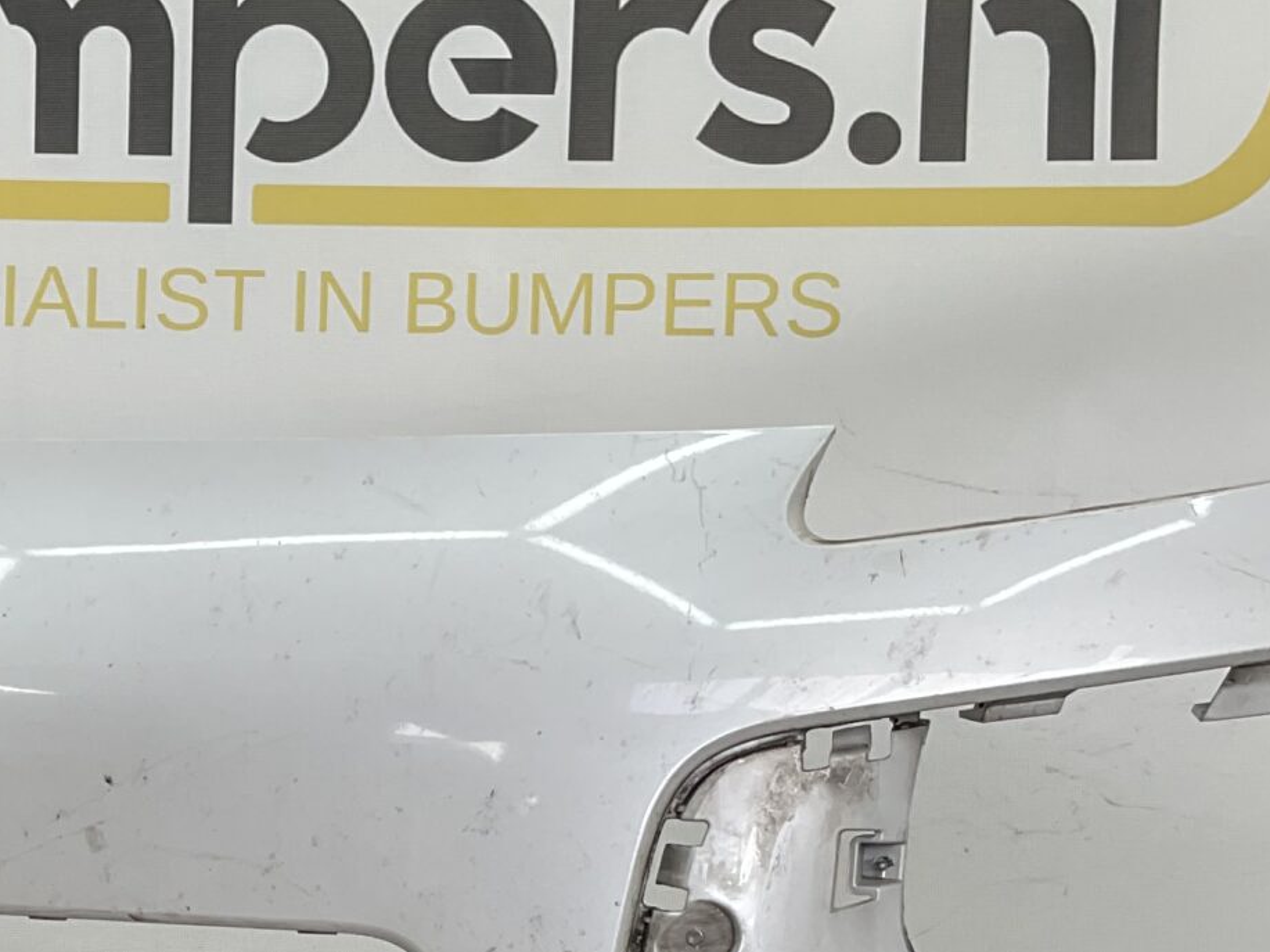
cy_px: 1061
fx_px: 2971
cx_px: 231
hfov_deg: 23.7
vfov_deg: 17.5
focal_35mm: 81
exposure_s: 1/136
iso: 16
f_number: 1.8
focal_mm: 3
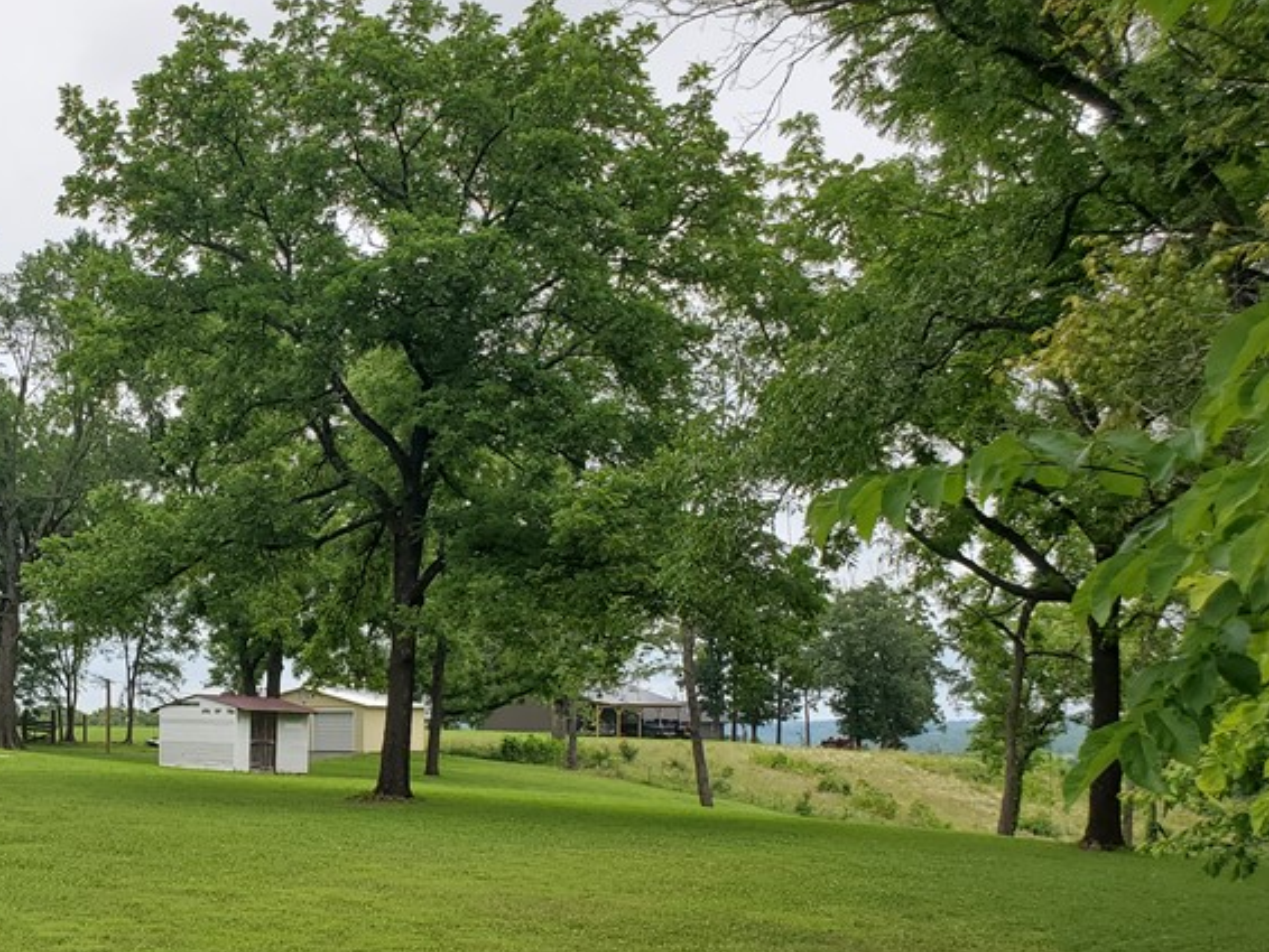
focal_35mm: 47
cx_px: 289
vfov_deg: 30.1
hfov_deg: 39.1
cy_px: 780
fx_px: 1724
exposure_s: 1/1142
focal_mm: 4.3
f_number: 2.4
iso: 50
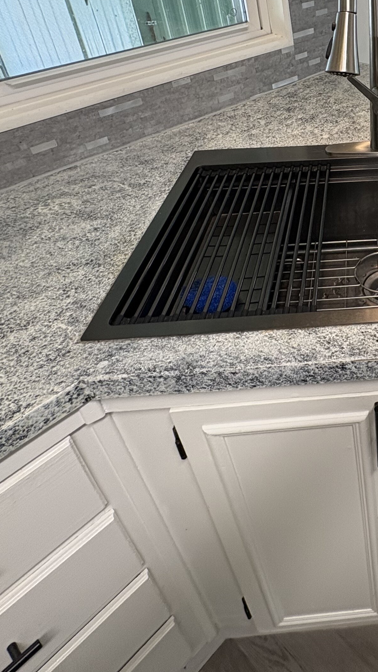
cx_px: 393
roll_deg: +2.3
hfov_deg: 35.6
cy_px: 196
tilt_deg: -31.4
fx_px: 517
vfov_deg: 63.4
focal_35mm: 29
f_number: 2.2
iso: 160
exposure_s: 1/60
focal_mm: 2.22
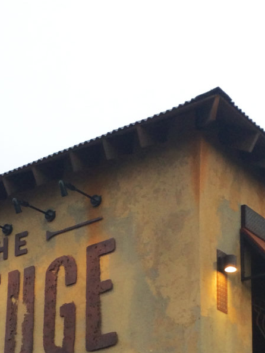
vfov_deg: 20.1
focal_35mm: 92
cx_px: 116
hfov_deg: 16.1
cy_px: 412
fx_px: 939
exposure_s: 1/120
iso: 64
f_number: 2.2
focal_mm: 4.12
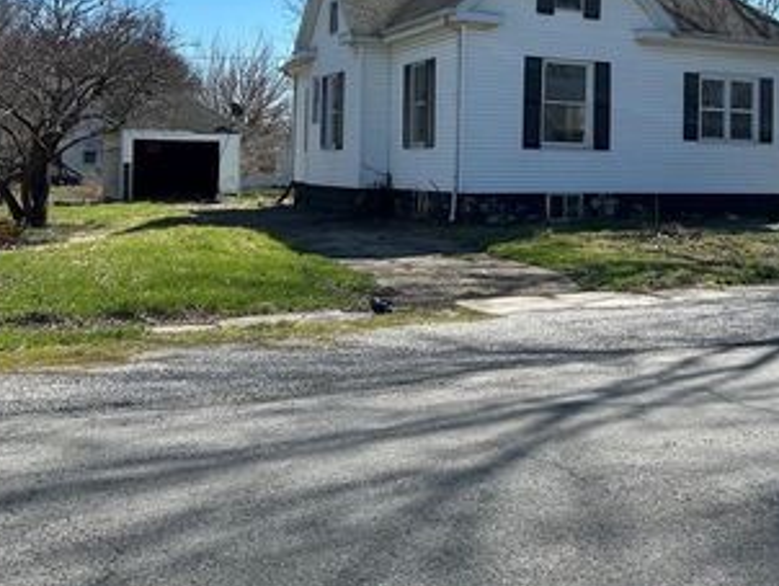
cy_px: 117
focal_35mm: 43
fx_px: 968
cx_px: 565
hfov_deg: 42.7
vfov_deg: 32.7
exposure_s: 1/3831
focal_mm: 5.7
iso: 50
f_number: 1.5
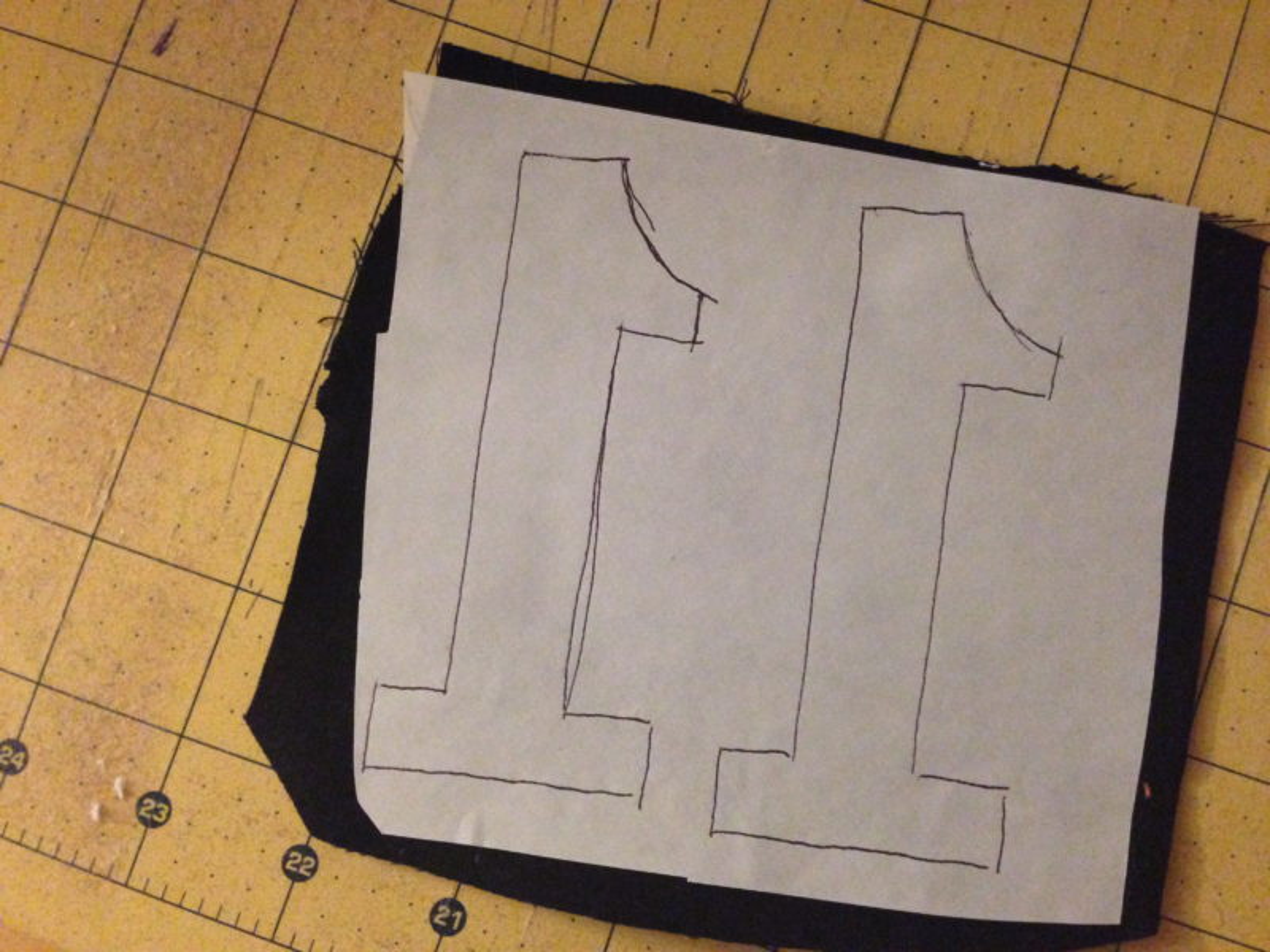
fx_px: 1211
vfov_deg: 42.9
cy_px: 476
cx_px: 635
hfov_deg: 55.4
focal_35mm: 33
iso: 800
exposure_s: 1/15
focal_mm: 4.12
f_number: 2.4
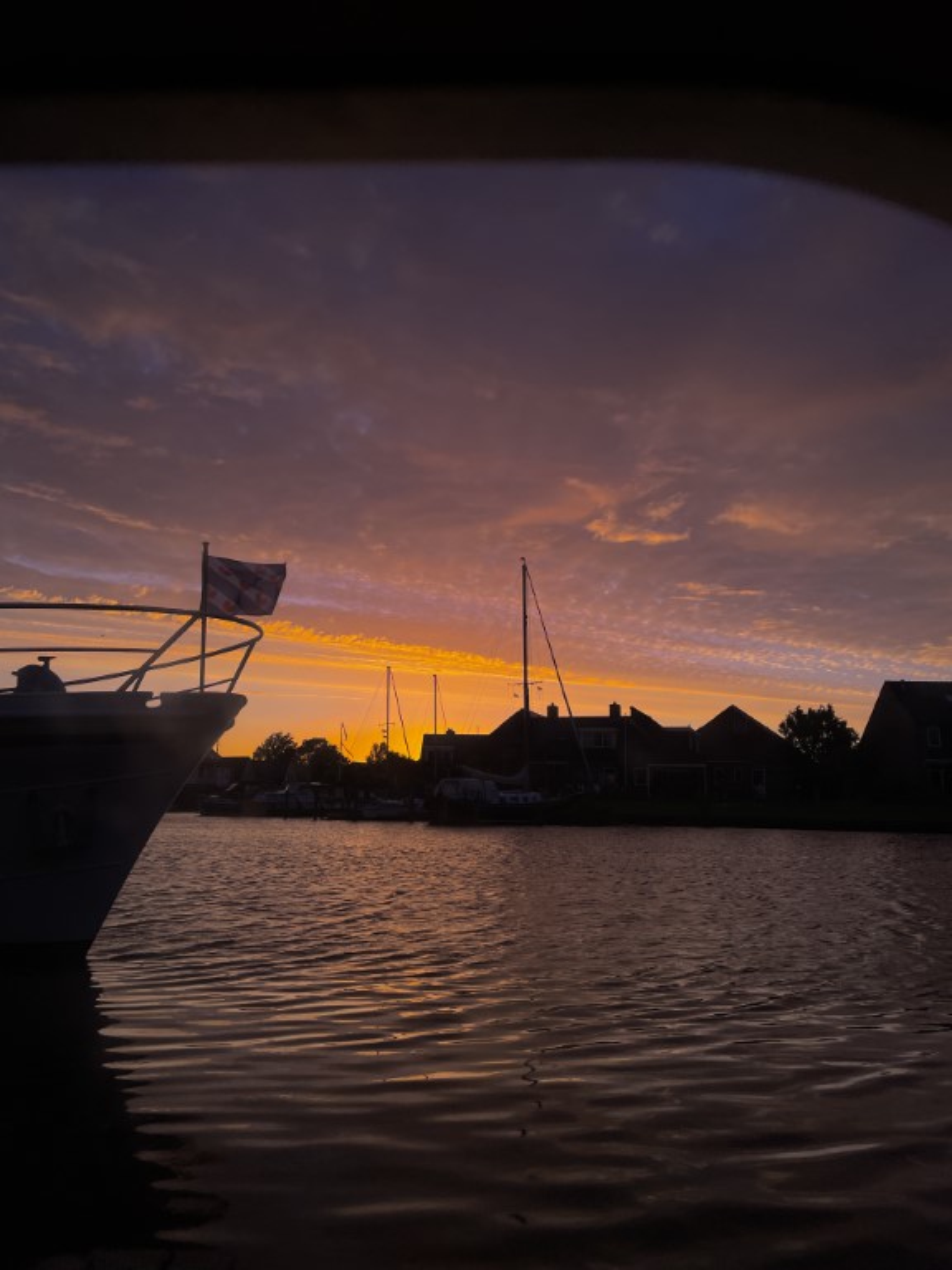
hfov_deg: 53.1
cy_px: 635
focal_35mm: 26
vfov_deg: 67.3
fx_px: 953
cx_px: 476
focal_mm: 4.2
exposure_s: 1/836
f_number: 1.6
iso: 50
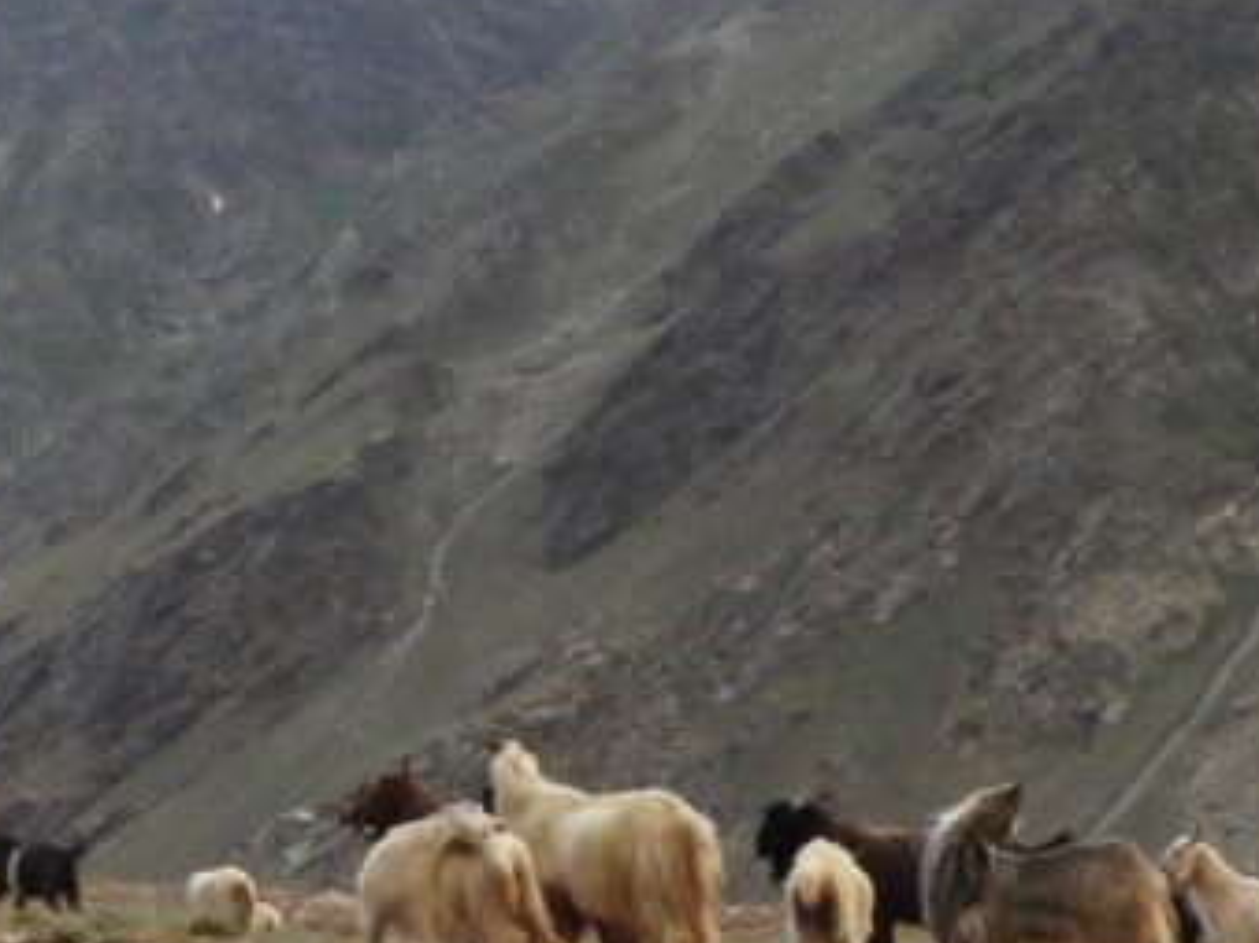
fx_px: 5163
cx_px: 245
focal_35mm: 142
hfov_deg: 13.8
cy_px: 962
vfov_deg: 10.3
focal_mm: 8.5
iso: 100
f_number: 6.3
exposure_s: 1/8
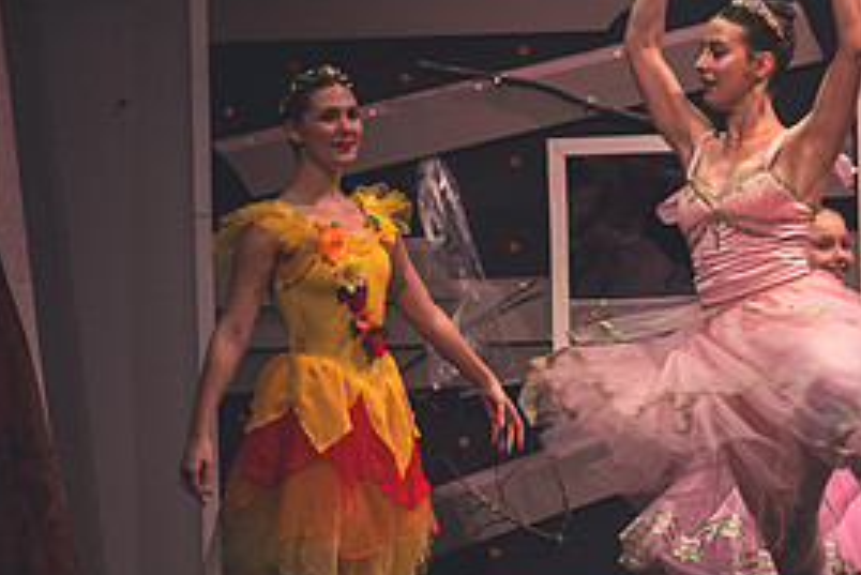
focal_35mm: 519
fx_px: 12419
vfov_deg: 2.7
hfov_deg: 4.0
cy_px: 413
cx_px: 903
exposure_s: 1/250
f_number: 2.8
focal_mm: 160
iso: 720
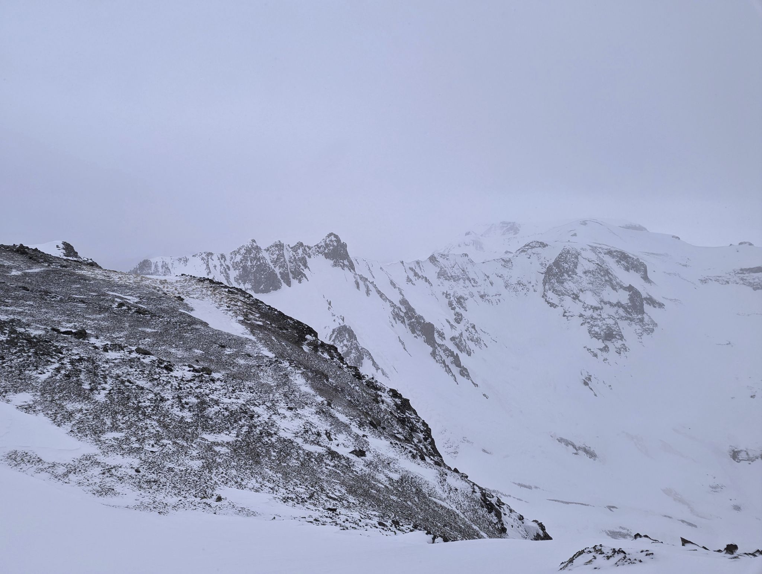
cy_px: 287
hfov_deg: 71.5
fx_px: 529
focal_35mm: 24
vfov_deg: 56.9
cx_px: 381
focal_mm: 6.81
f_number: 1.85
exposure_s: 1/5952
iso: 49
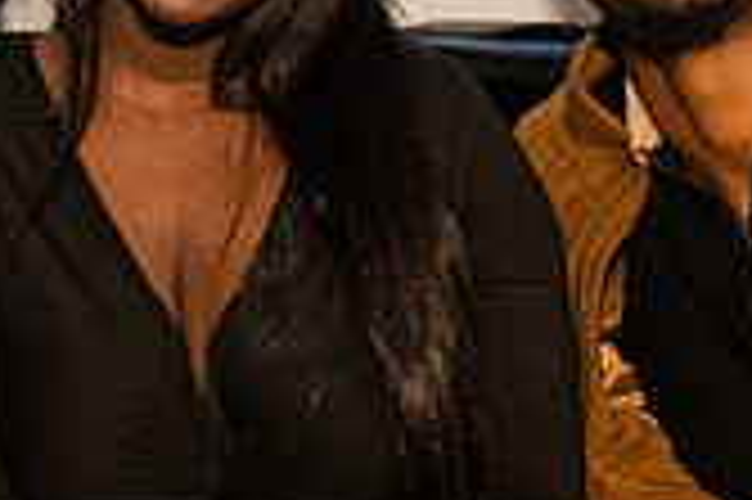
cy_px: 169
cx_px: 179
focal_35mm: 106
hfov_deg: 19.1
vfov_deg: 12.9
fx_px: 2212
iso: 12800
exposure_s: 1/320
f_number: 3.5
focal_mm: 27
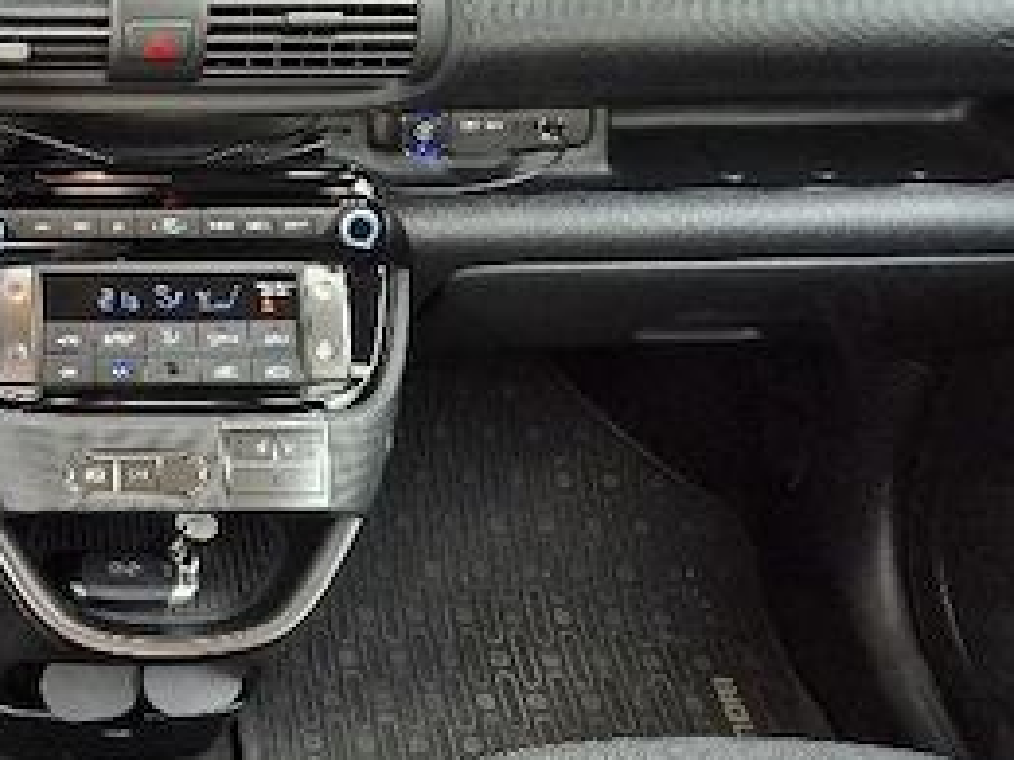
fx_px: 1553
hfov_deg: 33.2
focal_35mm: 53
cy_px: 175
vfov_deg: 27.1
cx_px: 4
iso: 125
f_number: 1.8
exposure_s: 1/182
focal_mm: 5.4
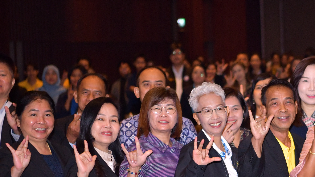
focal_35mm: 202
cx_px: 302
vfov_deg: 6.0
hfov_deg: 10.6
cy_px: 181
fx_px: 1687
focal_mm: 70
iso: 1000
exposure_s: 1/200
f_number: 2.8
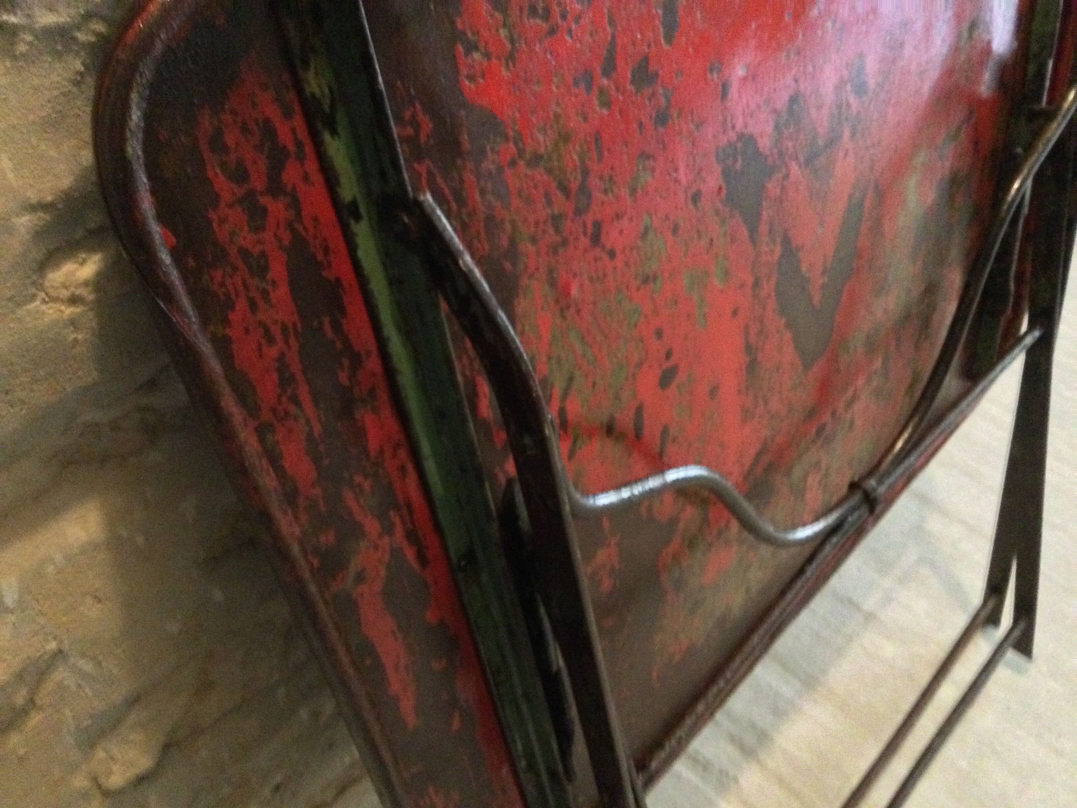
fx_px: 964
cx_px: 538
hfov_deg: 58.4
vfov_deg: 45.4
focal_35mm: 31
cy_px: 404
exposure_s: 1/17
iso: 640
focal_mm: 3.3
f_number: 2.4
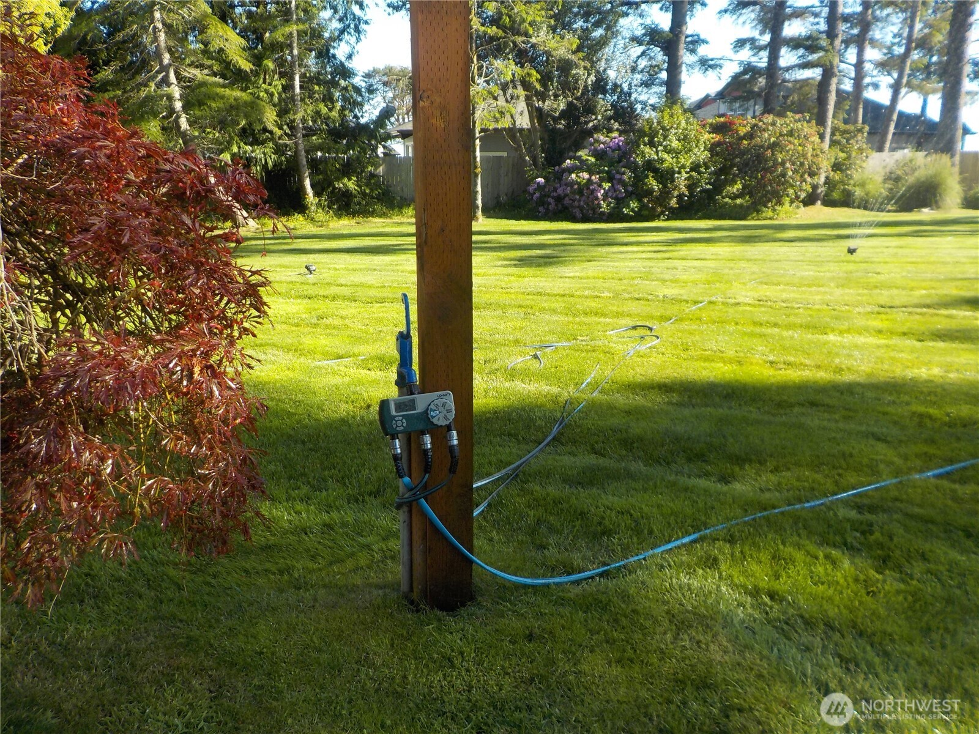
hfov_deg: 60.0
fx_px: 848
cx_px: 490
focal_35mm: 30
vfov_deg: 46.8
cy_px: 367
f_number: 3.3
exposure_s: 1/320
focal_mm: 4.1
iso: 125
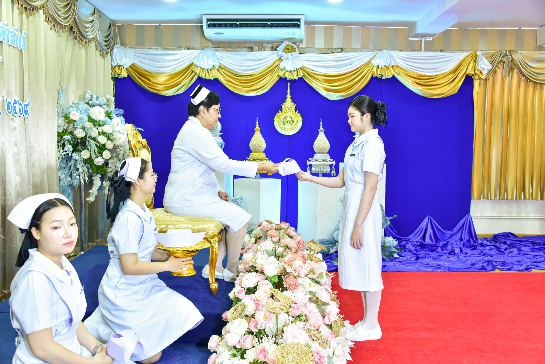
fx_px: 545
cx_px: 272
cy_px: 182
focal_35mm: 36
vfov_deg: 36.9
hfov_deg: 53.1
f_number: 5.6
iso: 4000
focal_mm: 36
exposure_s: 1/160
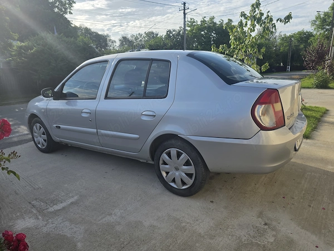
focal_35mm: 23
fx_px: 222
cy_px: 126
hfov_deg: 73.9
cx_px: 167
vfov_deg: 58.9
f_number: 1.7
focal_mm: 6.3
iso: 80
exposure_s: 1/5017
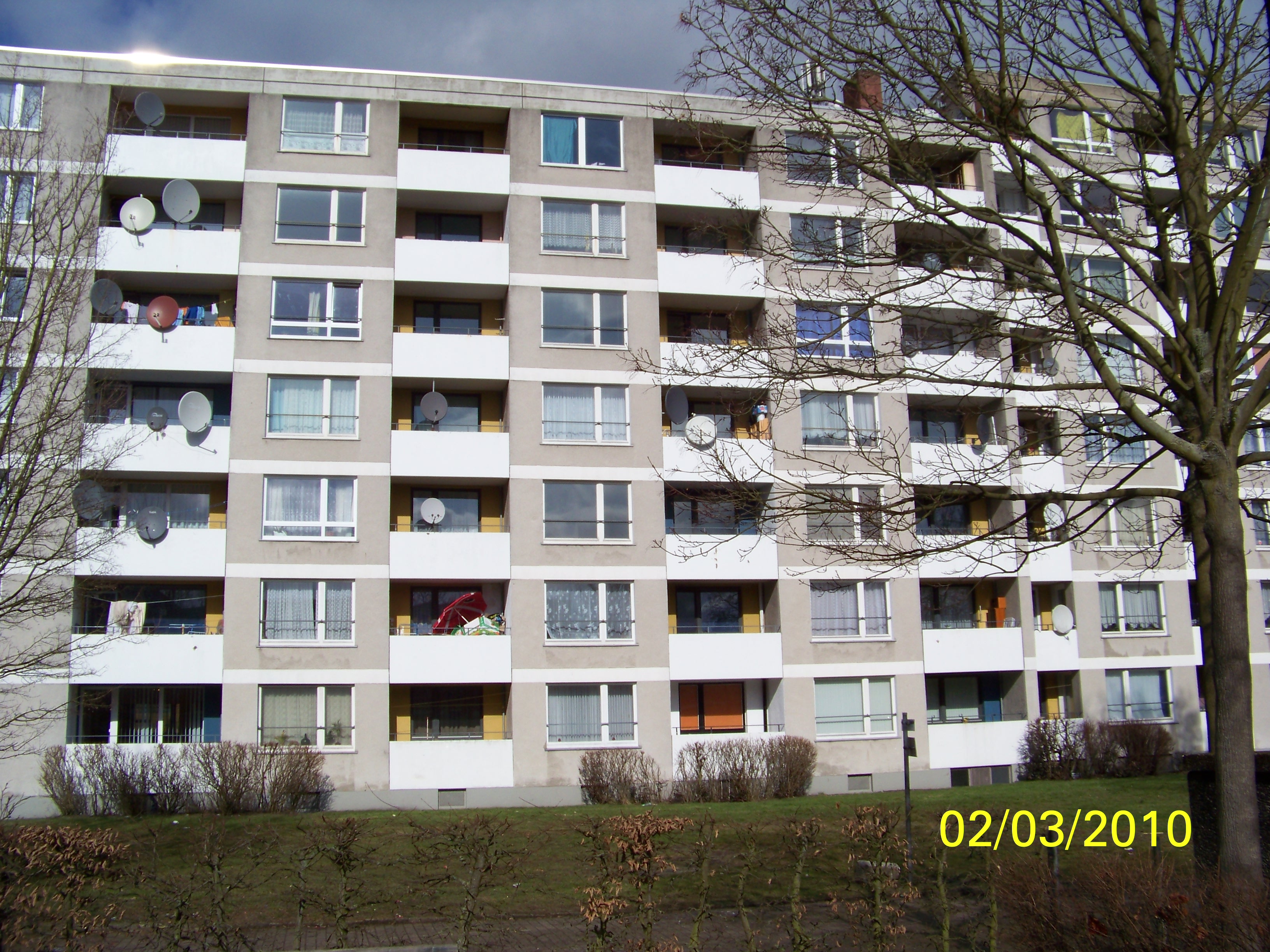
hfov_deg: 51.4
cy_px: 476
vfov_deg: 39.7
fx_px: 1321
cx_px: 635
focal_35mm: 36
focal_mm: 5.85
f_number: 4
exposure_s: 1/1250
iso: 64
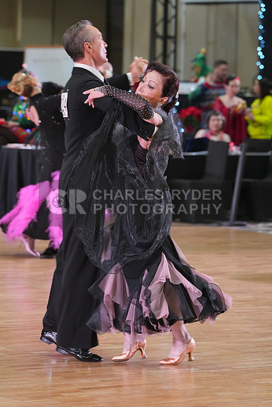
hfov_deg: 6.9
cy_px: 204
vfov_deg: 10.3
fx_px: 2265
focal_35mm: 200
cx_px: 136
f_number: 5.6
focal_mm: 200
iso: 3200
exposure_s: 1/200
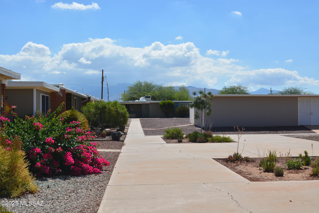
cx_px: 160
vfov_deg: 25.8
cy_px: 106
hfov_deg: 37.9
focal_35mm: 52
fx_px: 465
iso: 100
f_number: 9
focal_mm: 35
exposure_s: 1/320
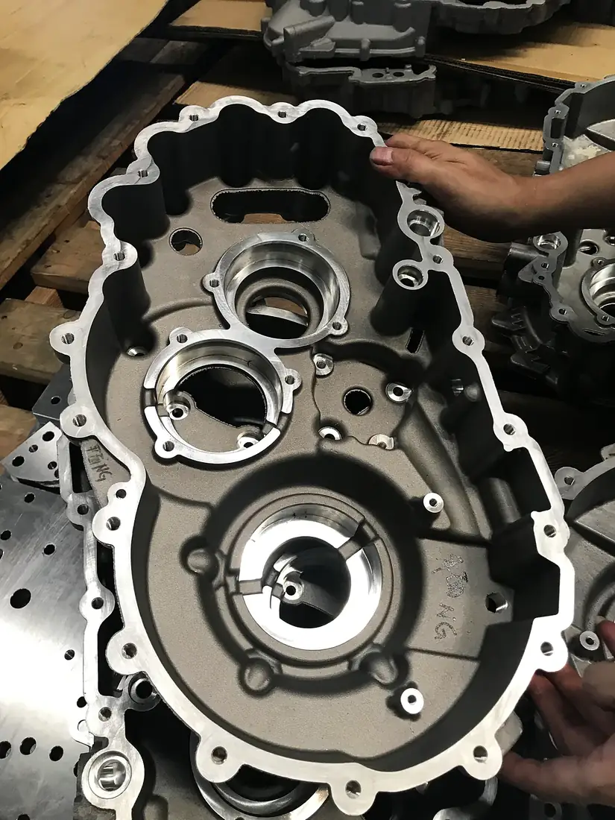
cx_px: 308
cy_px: 410
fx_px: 663
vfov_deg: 63.4
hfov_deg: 49.7
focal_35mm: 28
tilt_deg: -49.5
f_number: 1.8
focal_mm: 3.99
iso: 40
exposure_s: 1/17
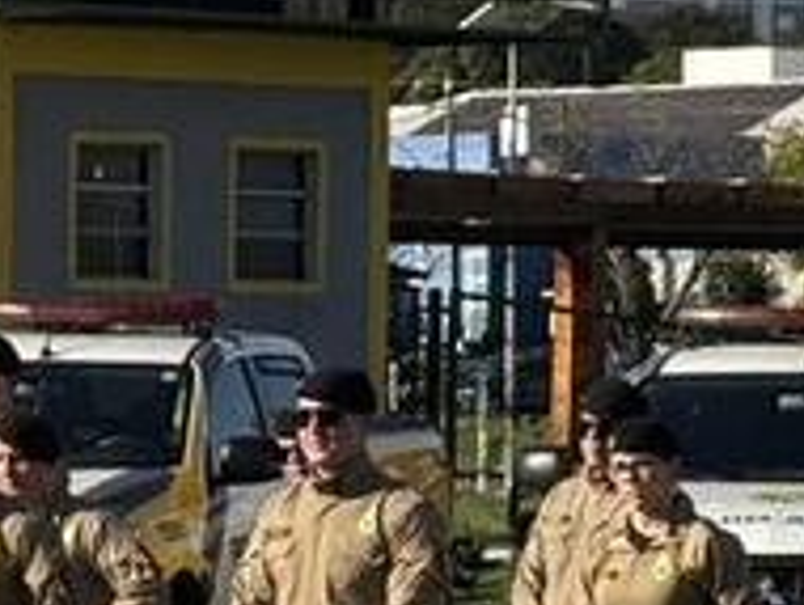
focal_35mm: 328
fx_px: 7628
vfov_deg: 4.5
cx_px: -355
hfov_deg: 6.0
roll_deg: -0.6
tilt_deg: -1.9
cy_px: 525
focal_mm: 5.96
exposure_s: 1/2151
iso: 40
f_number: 1.6
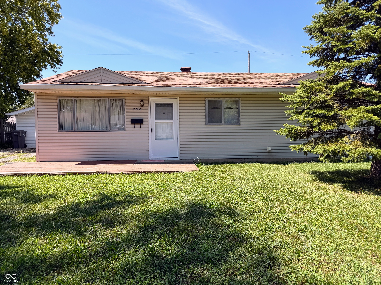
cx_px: 190
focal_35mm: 24
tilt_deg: -2.3
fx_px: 264
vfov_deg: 56.8
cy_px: 142
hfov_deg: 71.6
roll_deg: -0.1
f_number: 1.78
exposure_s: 1/2703
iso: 80
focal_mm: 6.76
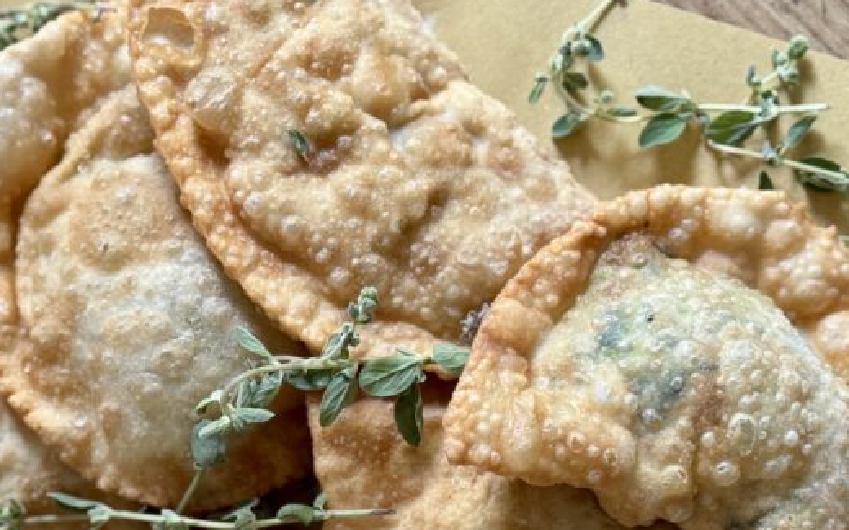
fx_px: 2175
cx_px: 294
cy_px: 488
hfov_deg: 22.0
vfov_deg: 13.8
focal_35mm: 94
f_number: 1.78
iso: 250
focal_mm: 6.76
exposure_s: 1/51
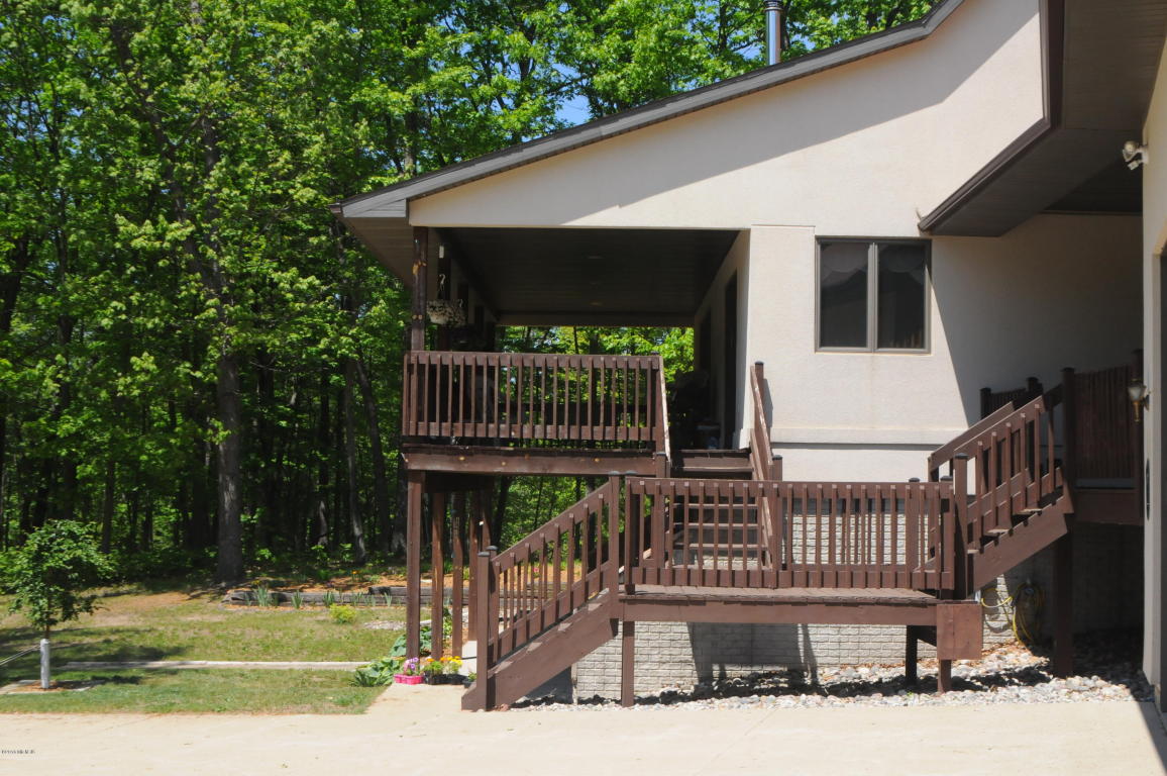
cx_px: 584
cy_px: 388
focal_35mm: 42
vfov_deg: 31.8
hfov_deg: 46.4
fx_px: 1360
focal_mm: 28
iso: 800
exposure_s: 1/500
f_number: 11
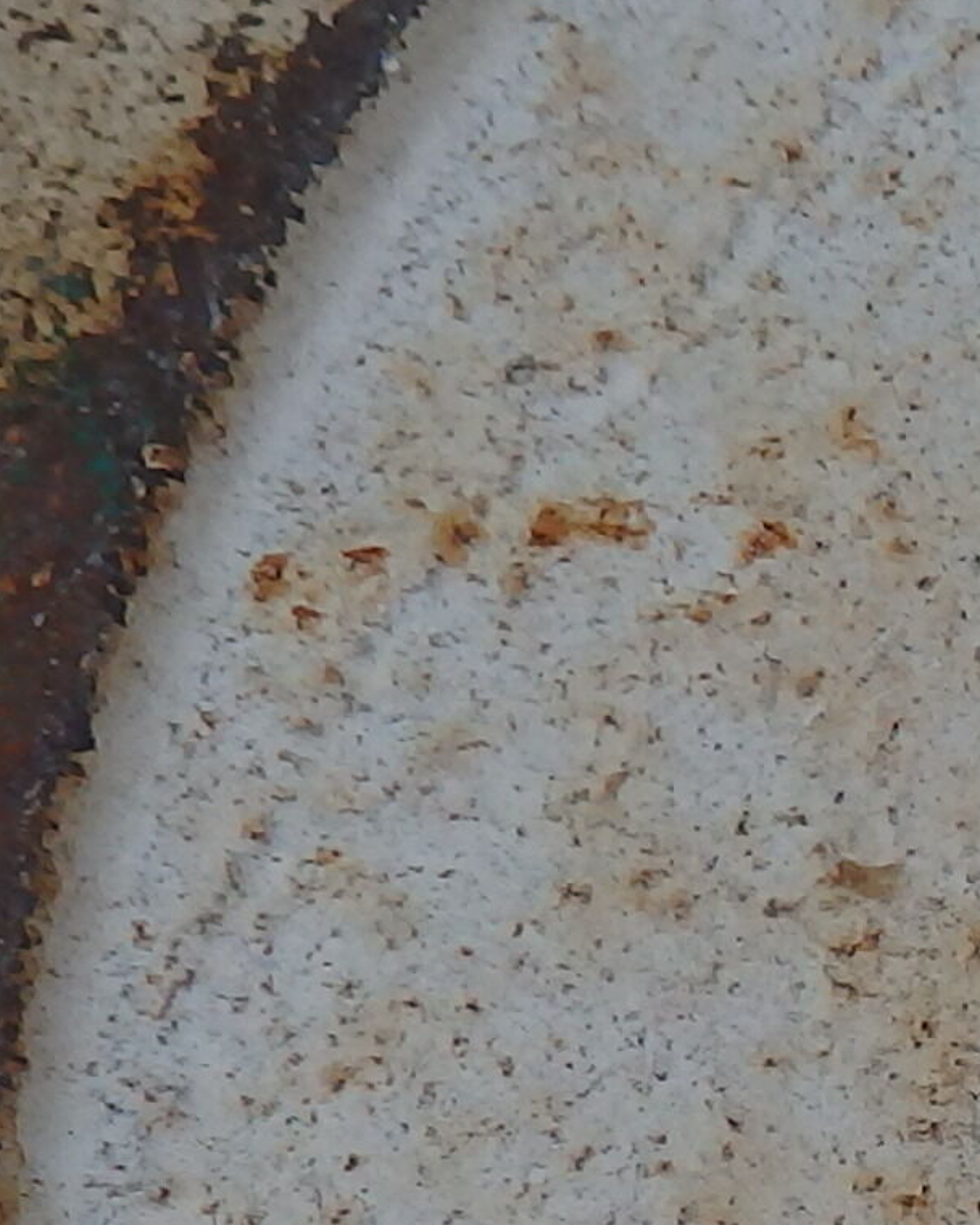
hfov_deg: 8.7
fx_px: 5366
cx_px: 2930
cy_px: 1683
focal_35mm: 148
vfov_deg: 12.5
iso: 125
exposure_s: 1/250
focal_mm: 4.5
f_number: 3
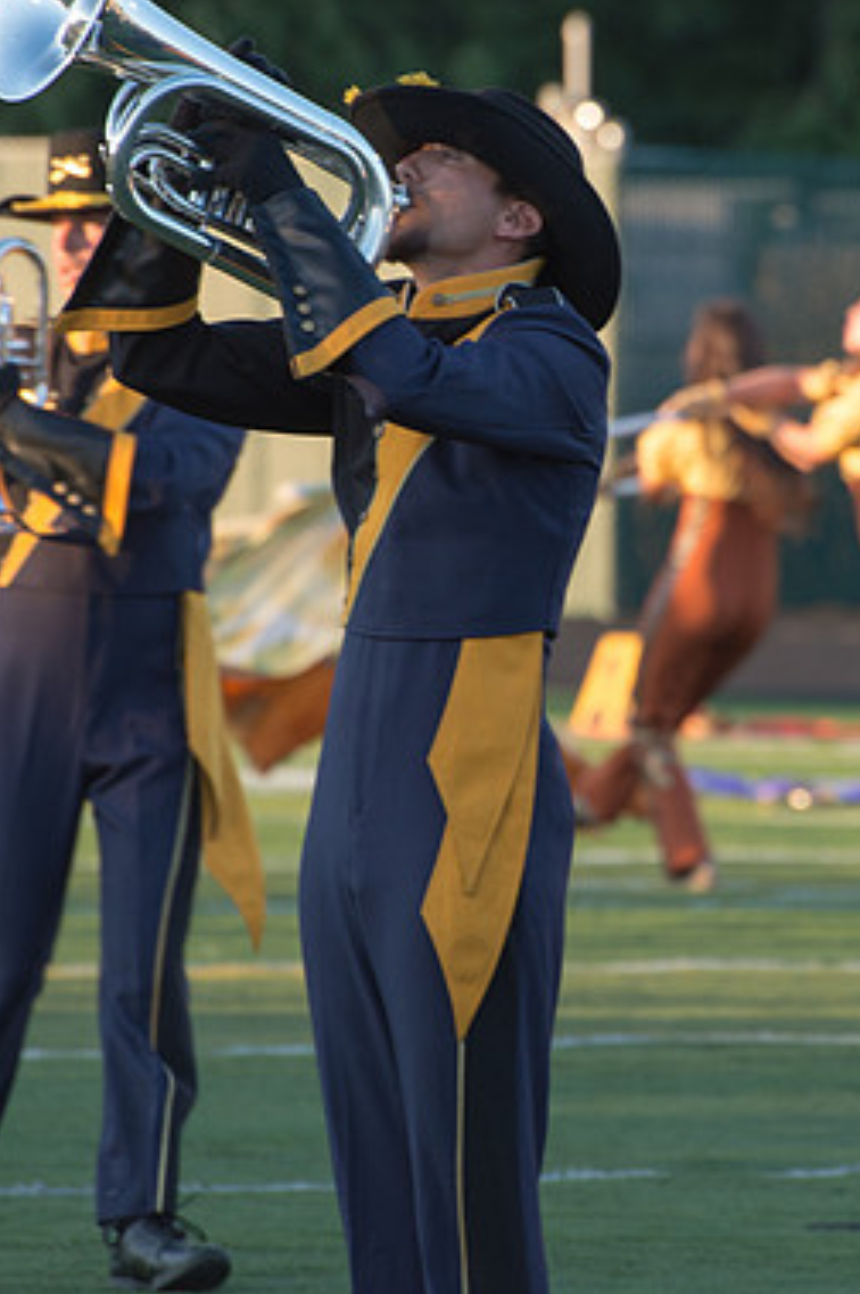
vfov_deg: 3.6
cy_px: 488
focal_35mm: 568
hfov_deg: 2.4
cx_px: 601
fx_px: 20389
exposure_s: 1/250
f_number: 8
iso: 640
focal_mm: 280
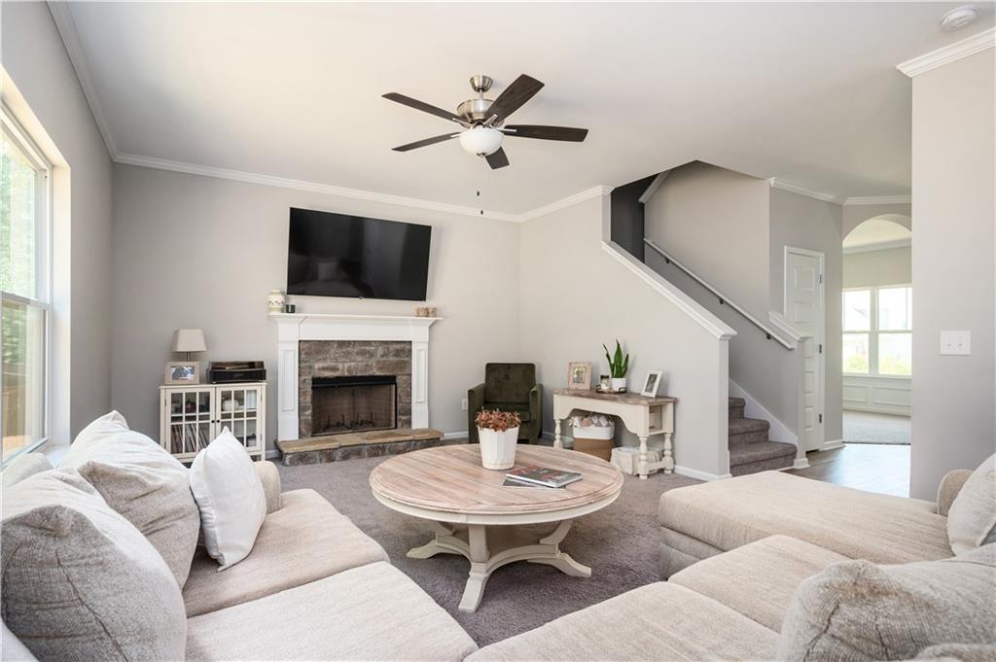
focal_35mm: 18
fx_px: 498
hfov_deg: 90.0
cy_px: 331
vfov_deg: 67.3
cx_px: 498
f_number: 7.1
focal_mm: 18
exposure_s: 1/10
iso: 1000
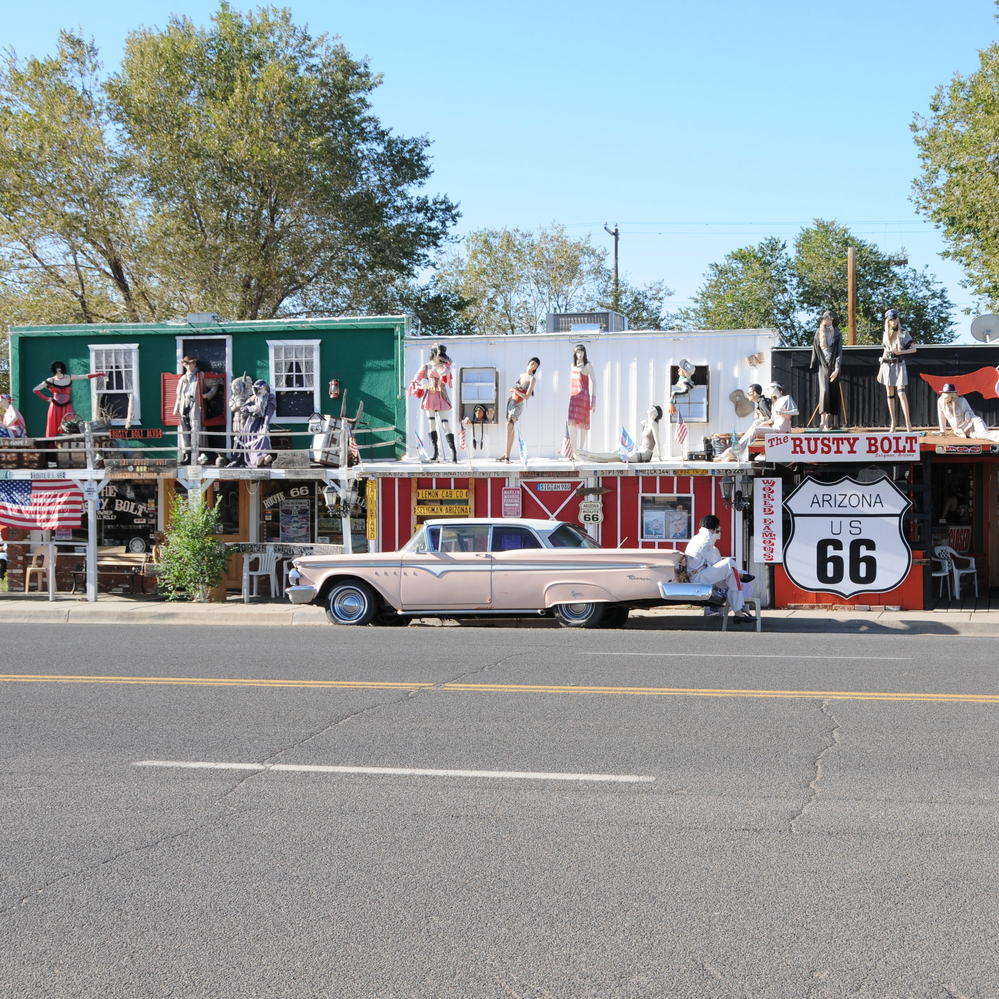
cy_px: 498
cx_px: 624
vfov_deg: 34.0
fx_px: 1633
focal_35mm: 50
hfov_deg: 33.9
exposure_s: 1/250
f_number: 8
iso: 200
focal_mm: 26
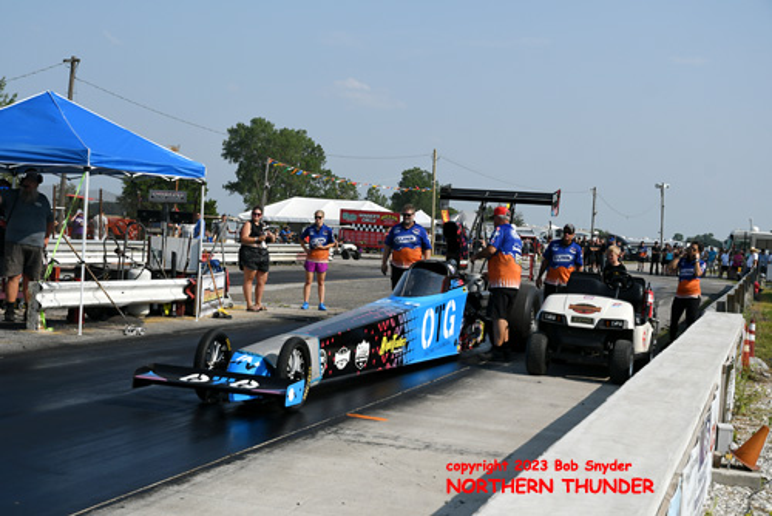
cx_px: 386
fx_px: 1223
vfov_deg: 23.8
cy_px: 258
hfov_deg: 35.0
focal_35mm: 57
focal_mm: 38
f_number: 5.6
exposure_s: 1/1600
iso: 160
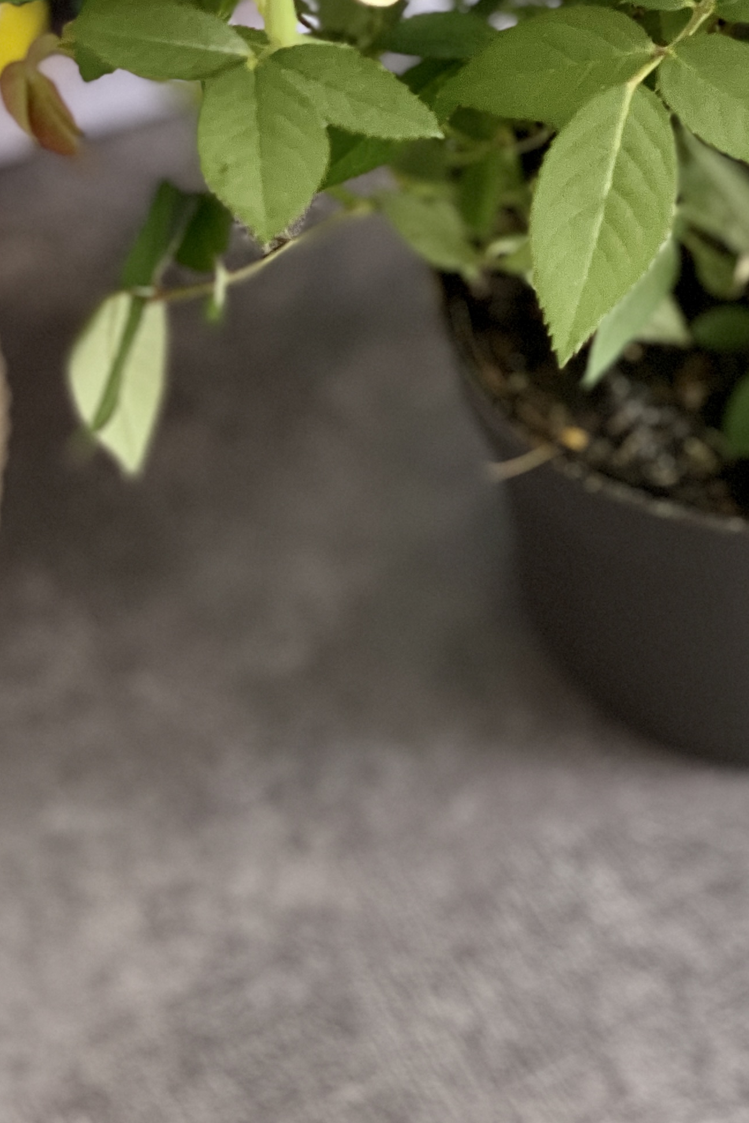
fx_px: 4306
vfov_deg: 14.6
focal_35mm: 138
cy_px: -38
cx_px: 747
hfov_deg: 9.9
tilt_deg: -49.1
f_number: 2.2
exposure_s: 1/40
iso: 200
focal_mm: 7.5
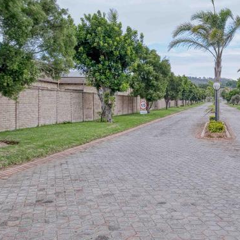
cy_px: 94
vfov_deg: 43.6
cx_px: 201
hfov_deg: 41.4
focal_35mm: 38
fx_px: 298
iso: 320
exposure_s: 1/250
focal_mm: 13.8
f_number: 8
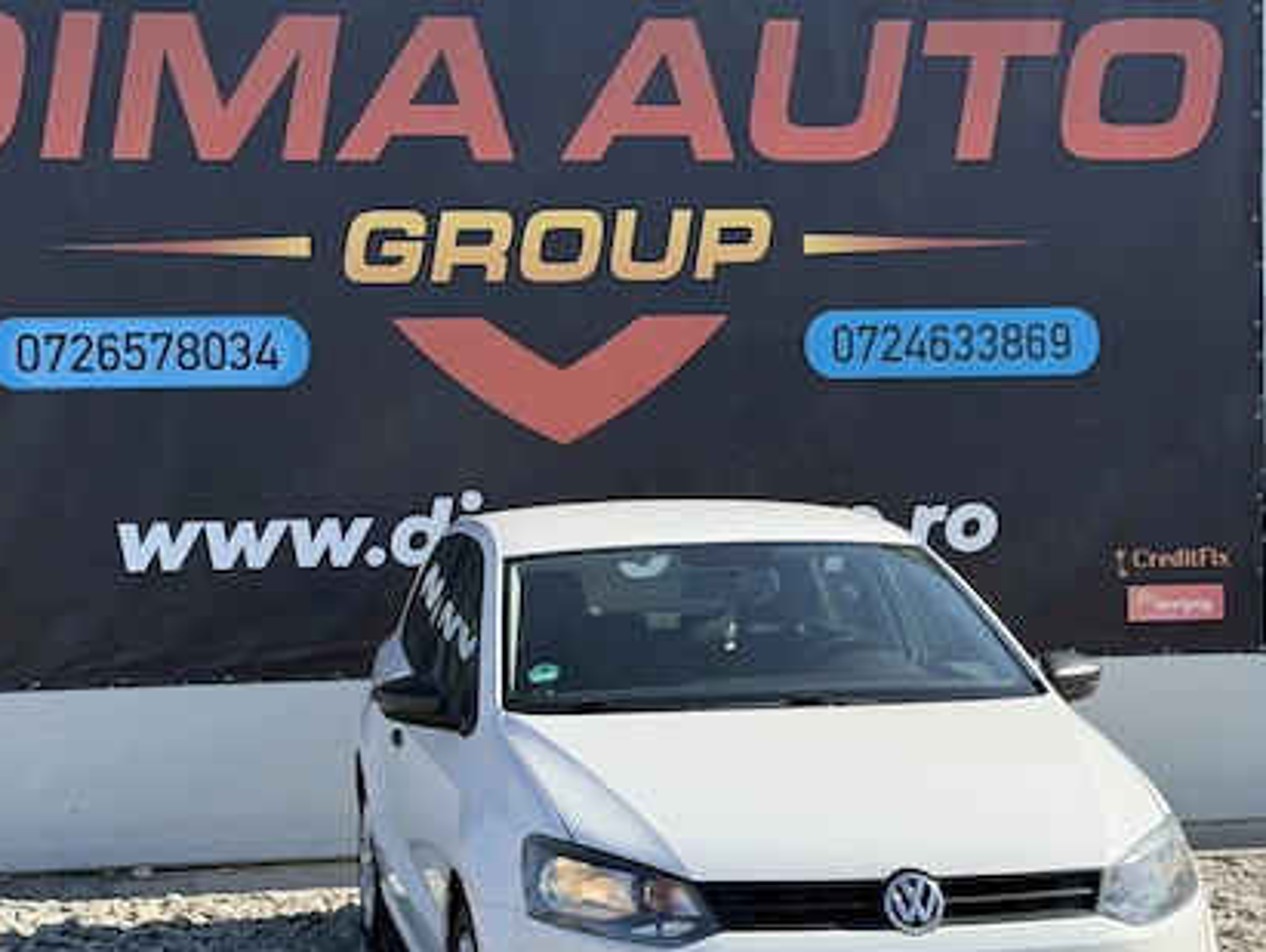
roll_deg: +1.2
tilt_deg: -0.9
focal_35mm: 70
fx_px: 2562
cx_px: 496
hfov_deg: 27.7
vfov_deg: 21.0
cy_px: 570
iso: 80
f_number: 1.78
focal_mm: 6.76
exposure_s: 1/2415
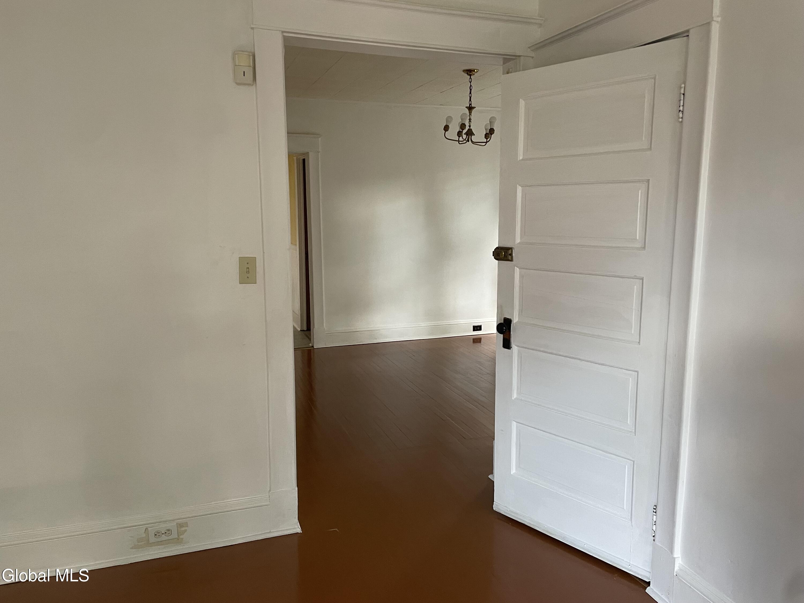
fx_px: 604
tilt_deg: -6.7
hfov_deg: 67.3
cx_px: 402
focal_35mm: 26
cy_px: 302
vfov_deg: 53.1
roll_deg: +0.8
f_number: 1.6
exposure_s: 1/60
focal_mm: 4.2
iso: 160
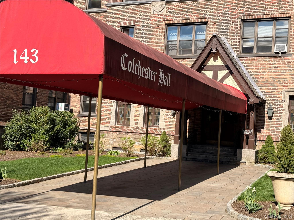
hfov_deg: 39.7
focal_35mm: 48
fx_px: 408
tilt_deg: +2.8
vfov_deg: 30.3
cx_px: 147
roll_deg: -2.4
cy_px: 110
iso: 80
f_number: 1.78
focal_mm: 6.76
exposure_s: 1/4587
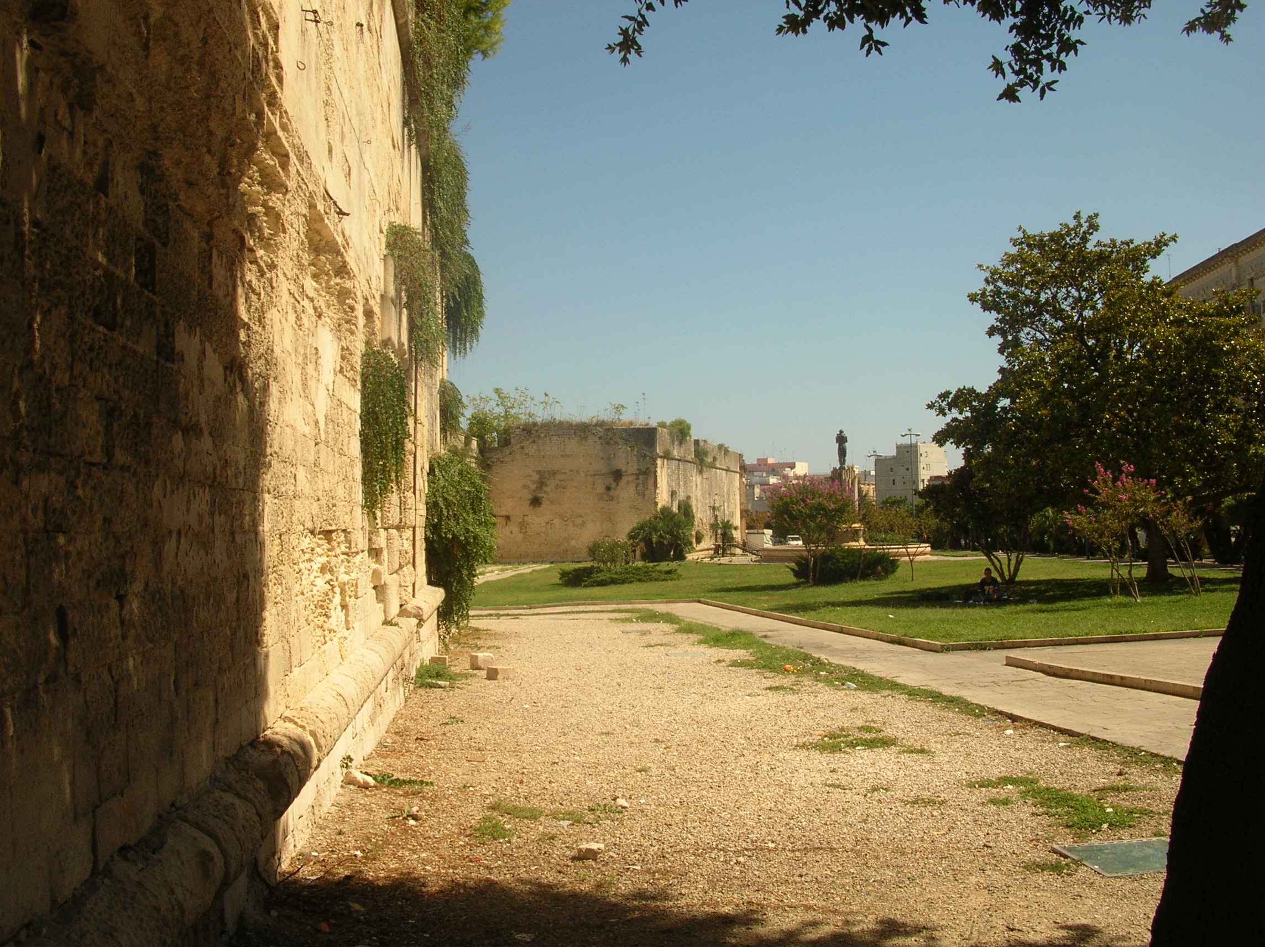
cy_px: 474
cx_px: 632
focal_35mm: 35
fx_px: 1278
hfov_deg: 52.7
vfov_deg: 40.6
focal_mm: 5.8
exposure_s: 1/392
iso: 50
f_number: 5.6
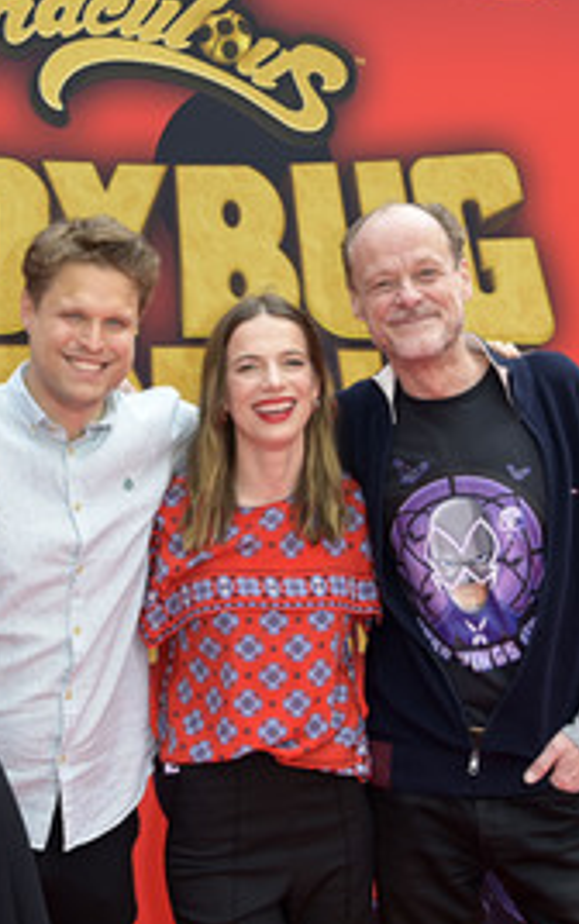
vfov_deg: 26.8
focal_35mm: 77
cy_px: 472
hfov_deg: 16.9
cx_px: 177
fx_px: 1940
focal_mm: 45
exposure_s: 1/200
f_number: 6.3
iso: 400
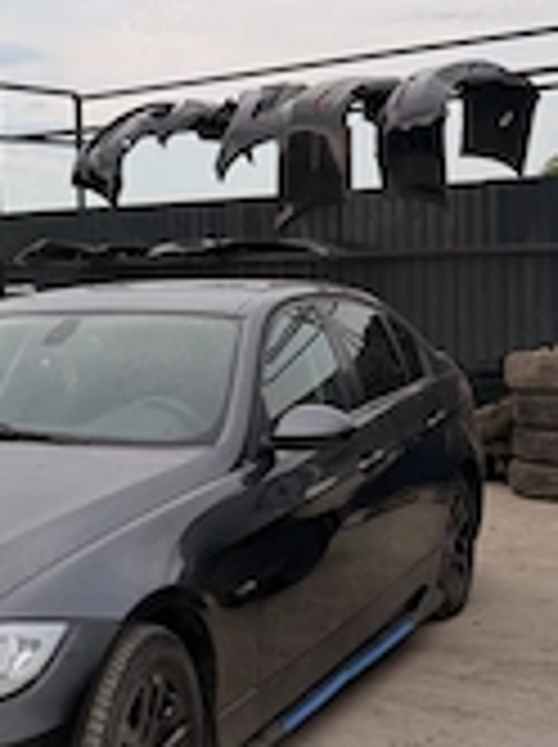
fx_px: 1250
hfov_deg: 24.1
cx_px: 0
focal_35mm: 58
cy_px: 346
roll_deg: +2.1
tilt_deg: -4.6
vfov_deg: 33.3
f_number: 1.78
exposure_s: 1/1410
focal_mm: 6.76
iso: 100
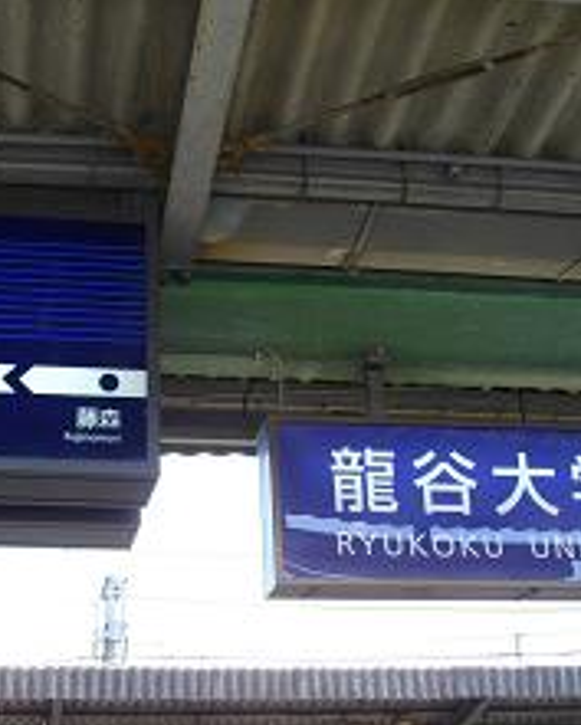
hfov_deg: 27.3
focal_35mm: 55
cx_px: 146
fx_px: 1181
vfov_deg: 34.1
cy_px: 420
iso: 100
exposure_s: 1/160
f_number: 2.9
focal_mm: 5.7
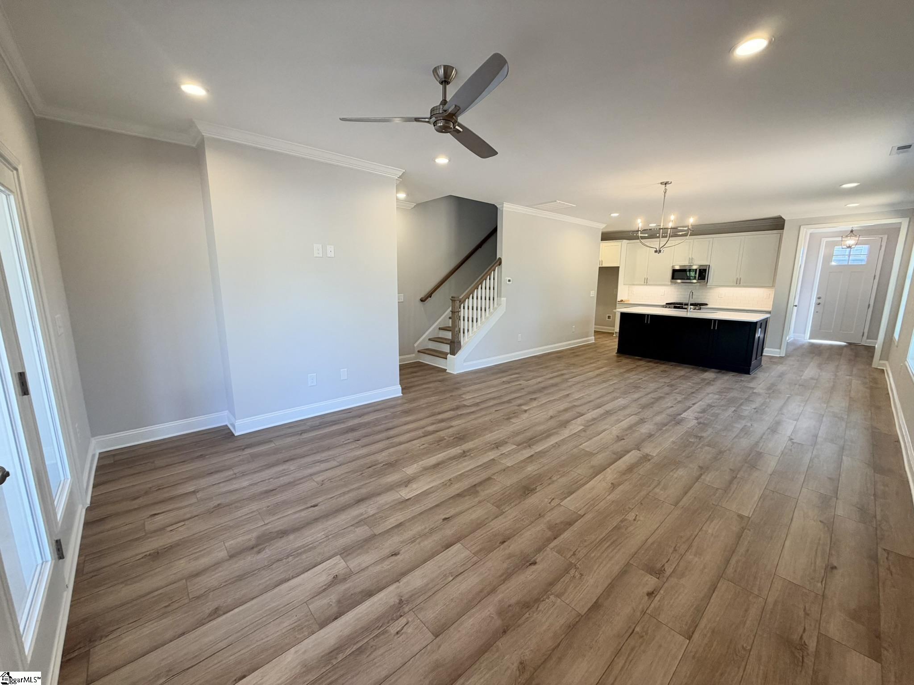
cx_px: 457
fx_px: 370
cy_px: 342
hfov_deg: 102.1
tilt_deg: -9.5
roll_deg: -0.8
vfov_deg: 85.7
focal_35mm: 14
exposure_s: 1/120
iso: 125
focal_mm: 2.22
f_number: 2.2
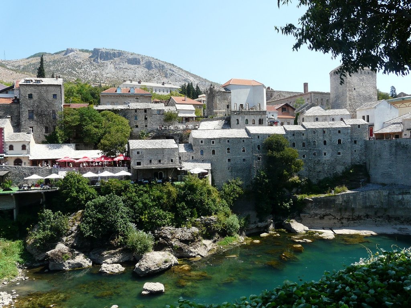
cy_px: 154
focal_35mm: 28
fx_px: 332
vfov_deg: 49.7
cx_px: 206
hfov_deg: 63.4
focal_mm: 4.6
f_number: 5.6
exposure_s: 1/250
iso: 100
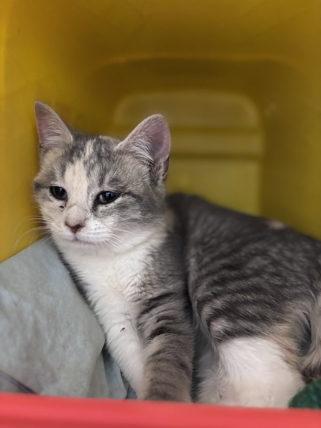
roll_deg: -2.0
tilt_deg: -10.3
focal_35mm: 26
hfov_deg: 53.1
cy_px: 214
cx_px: 160
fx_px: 321
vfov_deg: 67.3
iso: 640
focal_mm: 5.96
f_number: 1.6
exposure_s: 1/30
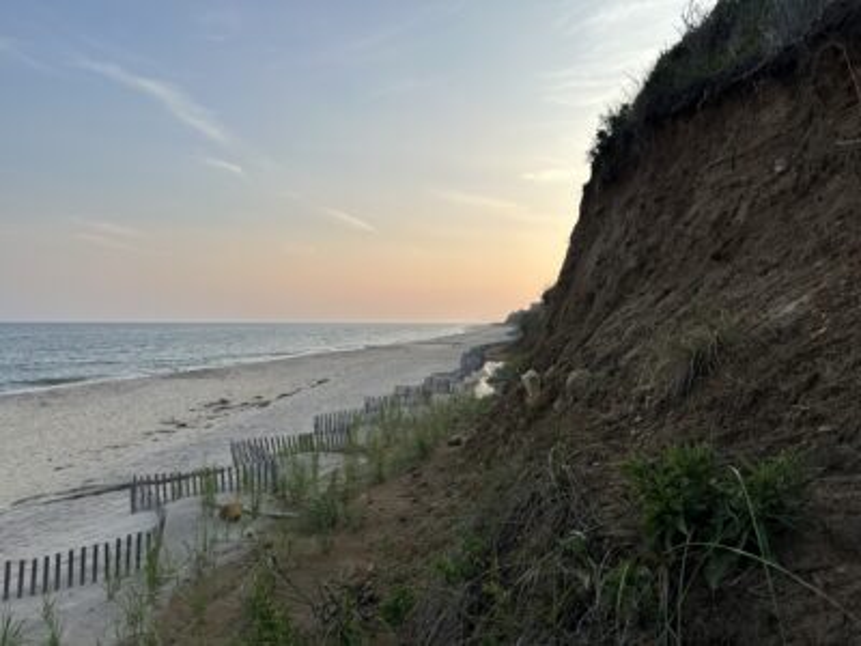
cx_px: 430
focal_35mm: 24
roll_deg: -0.2
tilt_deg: +0.0
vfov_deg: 56.8
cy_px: 323
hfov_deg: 71.6
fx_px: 597
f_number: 1.78
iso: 80
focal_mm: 6.86
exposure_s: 1/1721
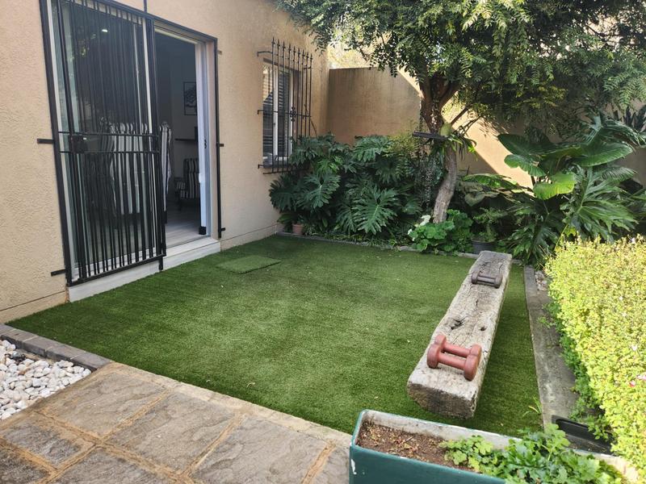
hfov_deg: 73.9
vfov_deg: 58.9
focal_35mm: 23
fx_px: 429
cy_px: 242
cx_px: 323
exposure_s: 1/180
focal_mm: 5.4
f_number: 1.8
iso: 25
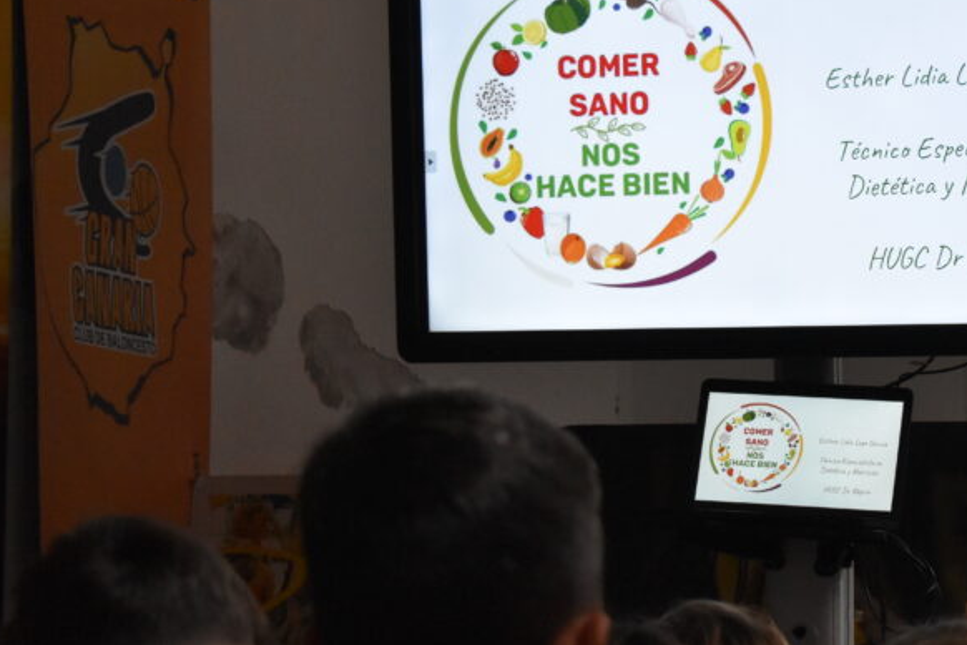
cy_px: 343
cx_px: 832
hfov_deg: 15.4
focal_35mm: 132
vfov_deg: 10.4
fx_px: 3545
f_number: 5.6
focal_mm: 50
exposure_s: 1/320
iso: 3200
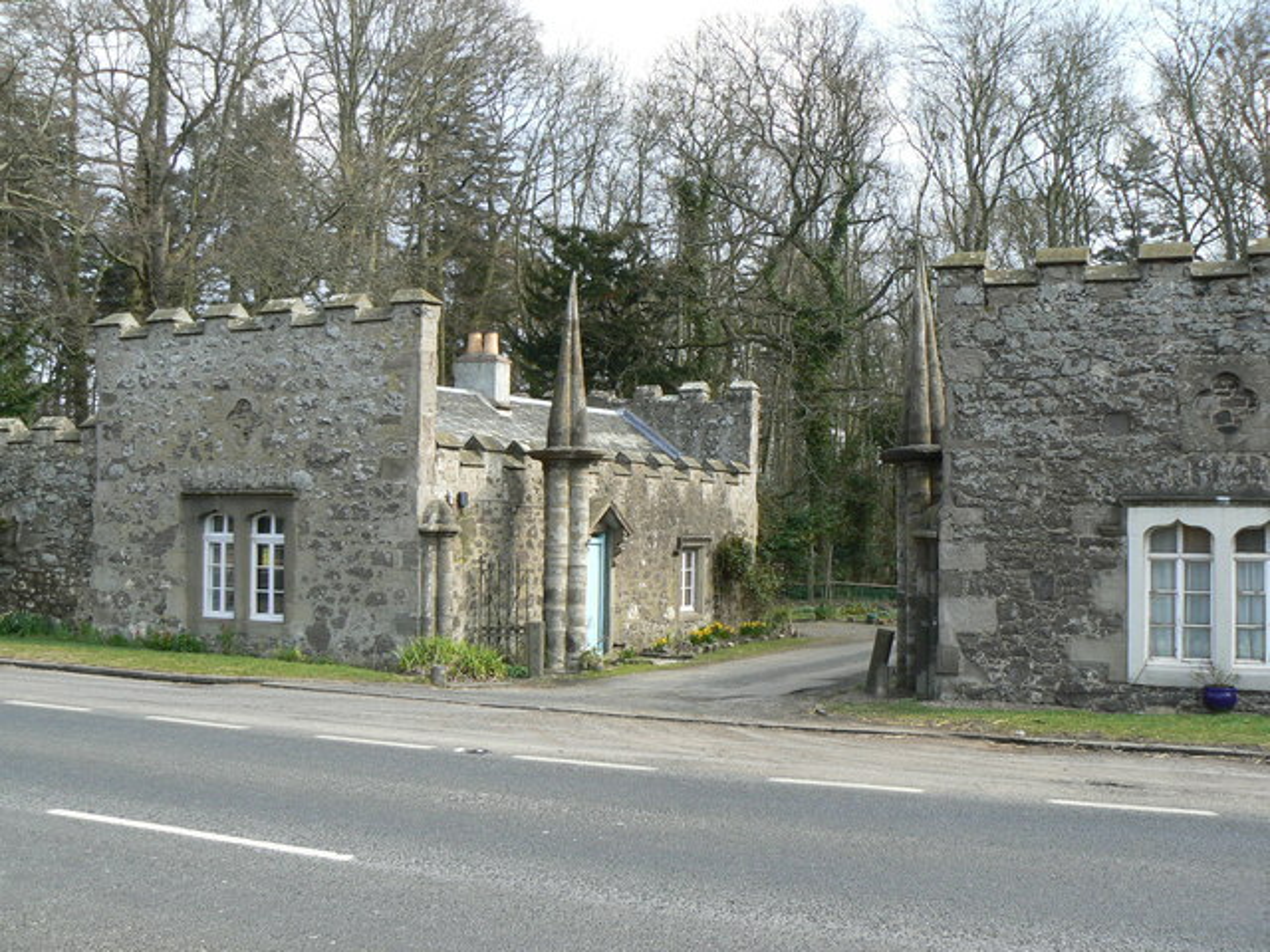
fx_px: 1321
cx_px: 635
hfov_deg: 51.4
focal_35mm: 36
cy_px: 476
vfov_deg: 39.7
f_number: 4.5
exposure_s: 1/320
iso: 100
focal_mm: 6
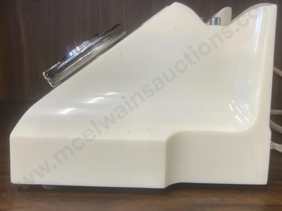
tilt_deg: -12.8
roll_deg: -1.6
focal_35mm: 35
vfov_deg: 40.6
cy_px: 94
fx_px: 285
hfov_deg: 52.6
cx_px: 144
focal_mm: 3.99
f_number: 1.8
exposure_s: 1/50
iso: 50
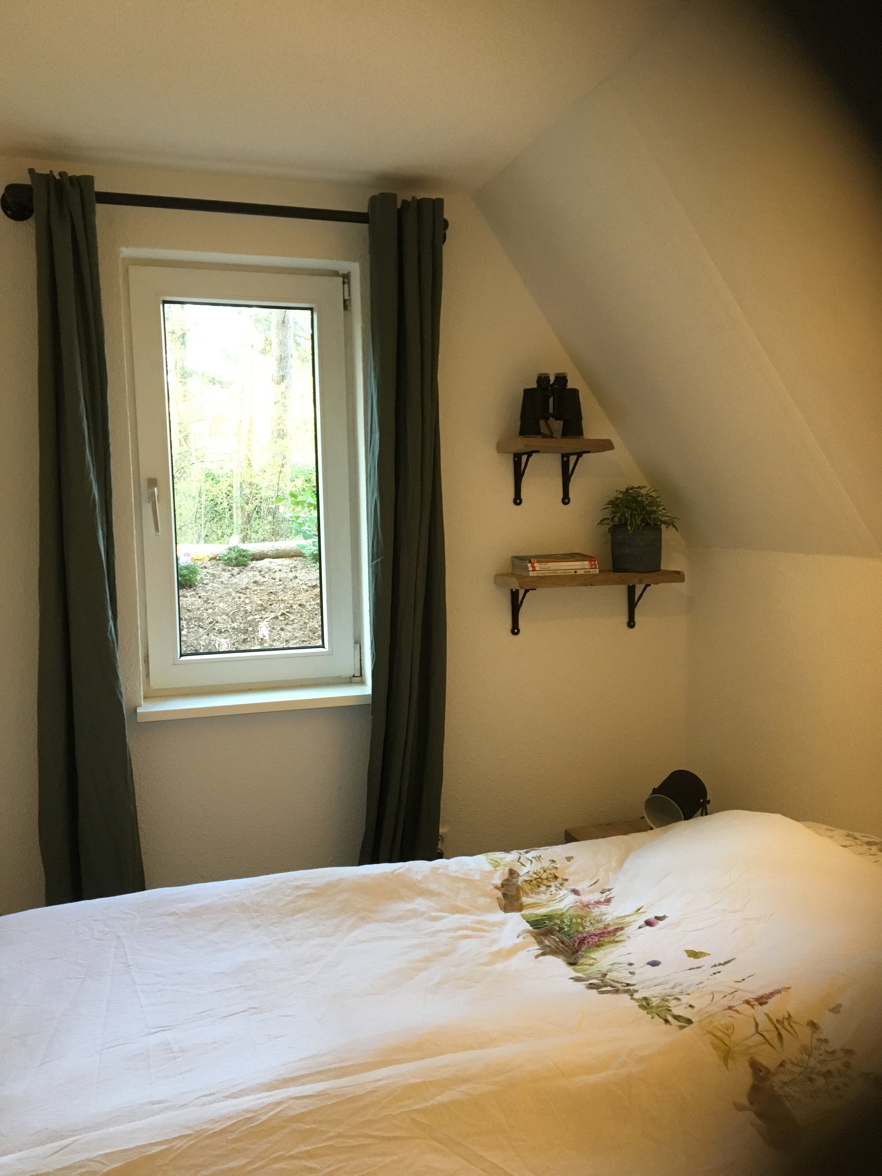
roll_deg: +1.1
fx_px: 985
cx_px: 441
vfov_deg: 61.7
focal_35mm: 29
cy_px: 588
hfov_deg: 48.2
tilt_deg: -4.8
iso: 200
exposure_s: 1/25
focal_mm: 4.15
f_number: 2.2
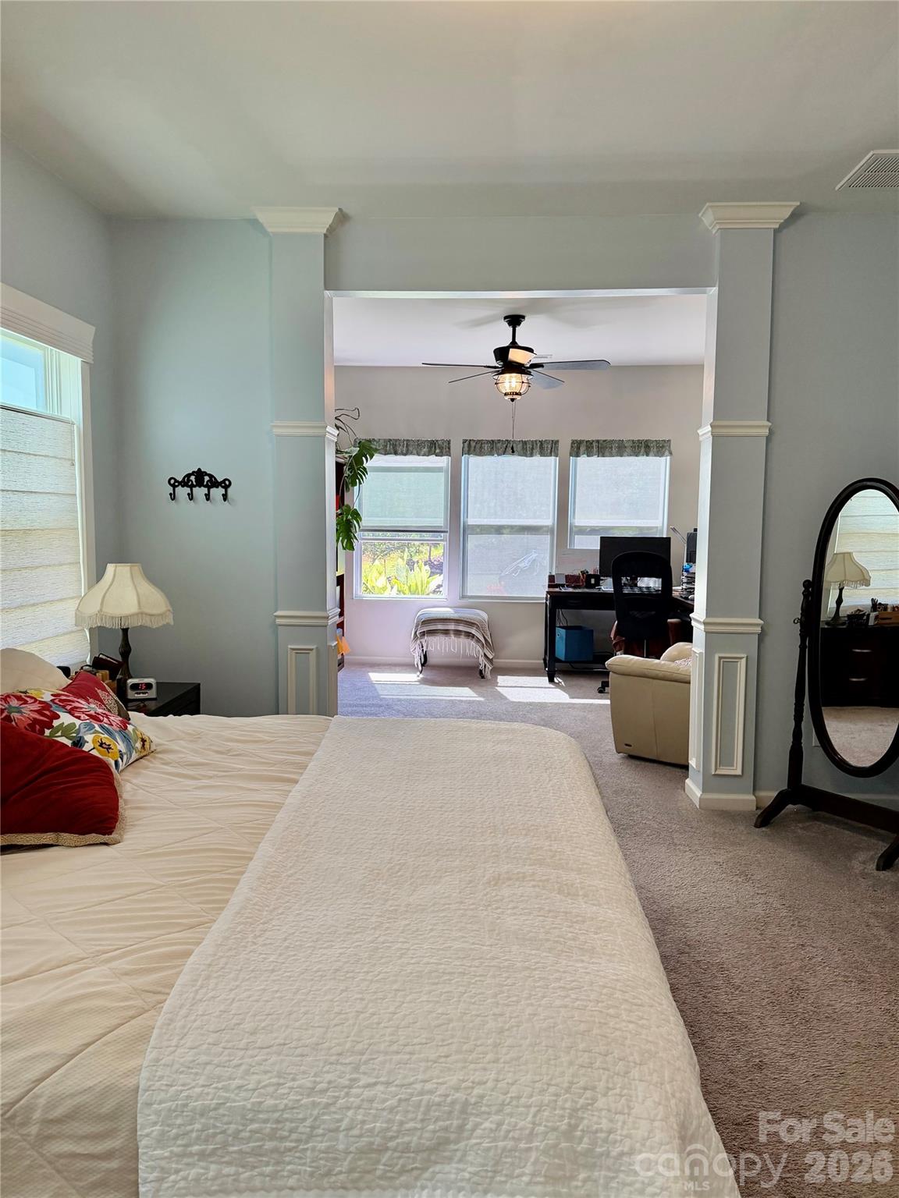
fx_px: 831
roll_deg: -1.5
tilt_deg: -5.6
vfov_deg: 71.6
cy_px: 599
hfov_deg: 56.8
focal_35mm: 24
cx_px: 450
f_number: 1.78
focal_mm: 6.76
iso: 200
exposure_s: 1/226
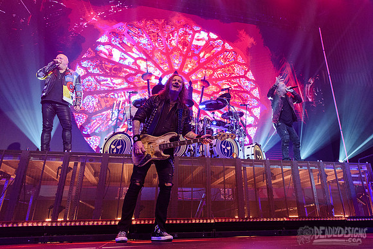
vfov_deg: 46.5
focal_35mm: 28
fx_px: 288
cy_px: 105
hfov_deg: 65.4
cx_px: 216
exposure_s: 1/640
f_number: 4
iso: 3200
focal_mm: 24
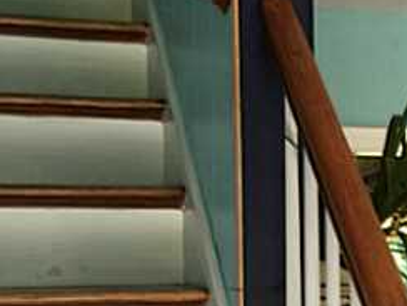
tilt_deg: -3.0
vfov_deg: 15.3
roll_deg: -0.7
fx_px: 1117
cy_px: 306
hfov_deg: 20.3
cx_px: 345
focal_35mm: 95
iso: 50
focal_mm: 4.15
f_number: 2.2
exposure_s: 1/30
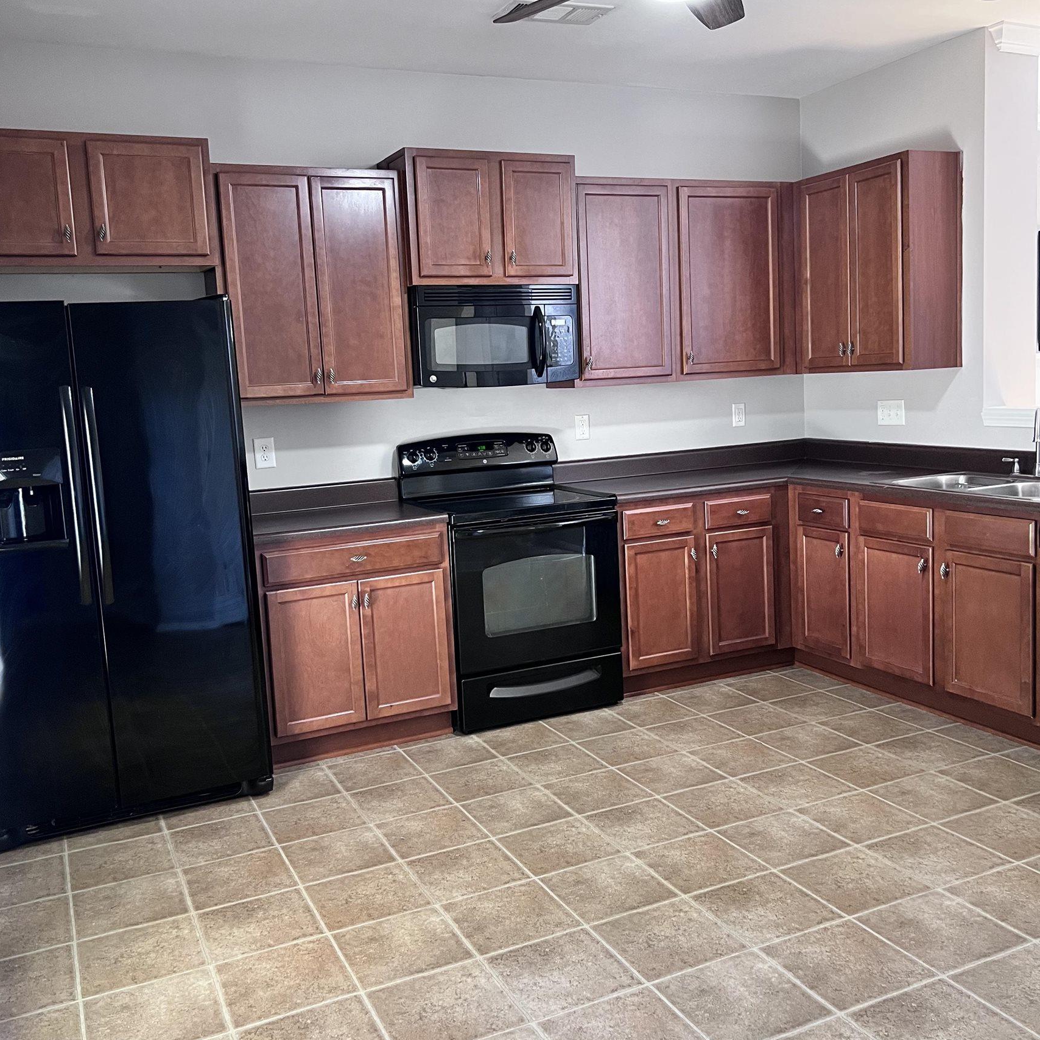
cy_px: 487
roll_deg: +2.9
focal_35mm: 31
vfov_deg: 52.5
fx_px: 1054
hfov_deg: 52.5
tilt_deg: -6.3
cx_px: 515
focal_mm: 5.7
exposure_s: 1/60
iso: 320
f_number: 1.5
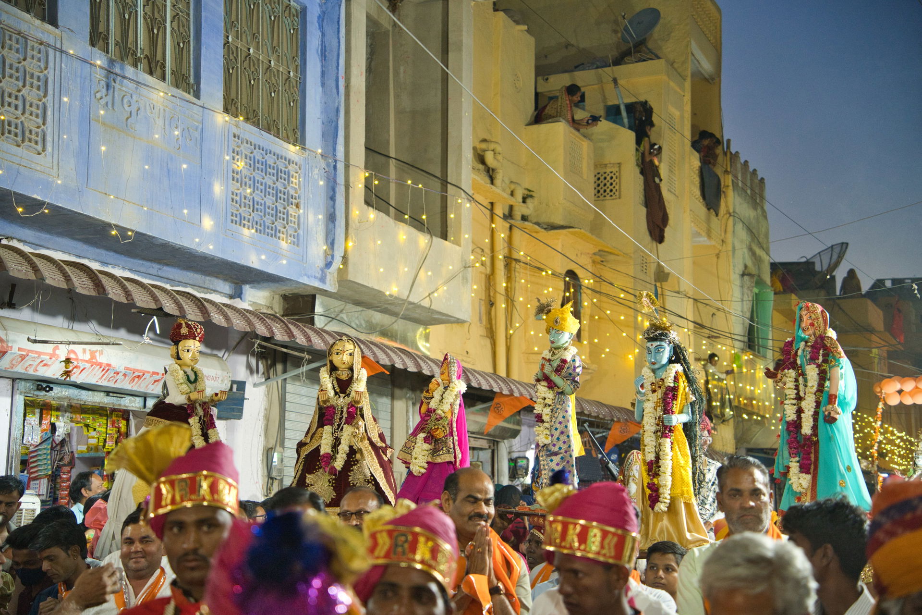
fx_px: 1460
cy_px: 308
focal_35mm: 57
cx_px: 461
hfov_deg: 35.1
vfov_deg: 23.8
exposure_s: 1/100
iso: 2000
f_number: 4
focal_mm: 57
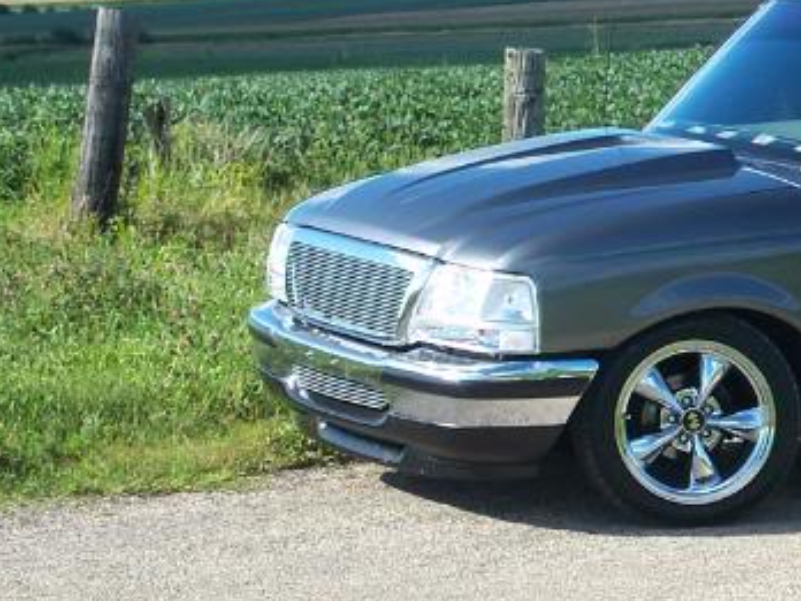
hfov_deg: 9.5
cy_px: 456
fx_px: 4767
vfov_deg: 7.2
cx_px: 1008
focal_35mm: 206
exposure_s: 1/500
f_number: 3.2
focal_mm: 14.7
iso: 64
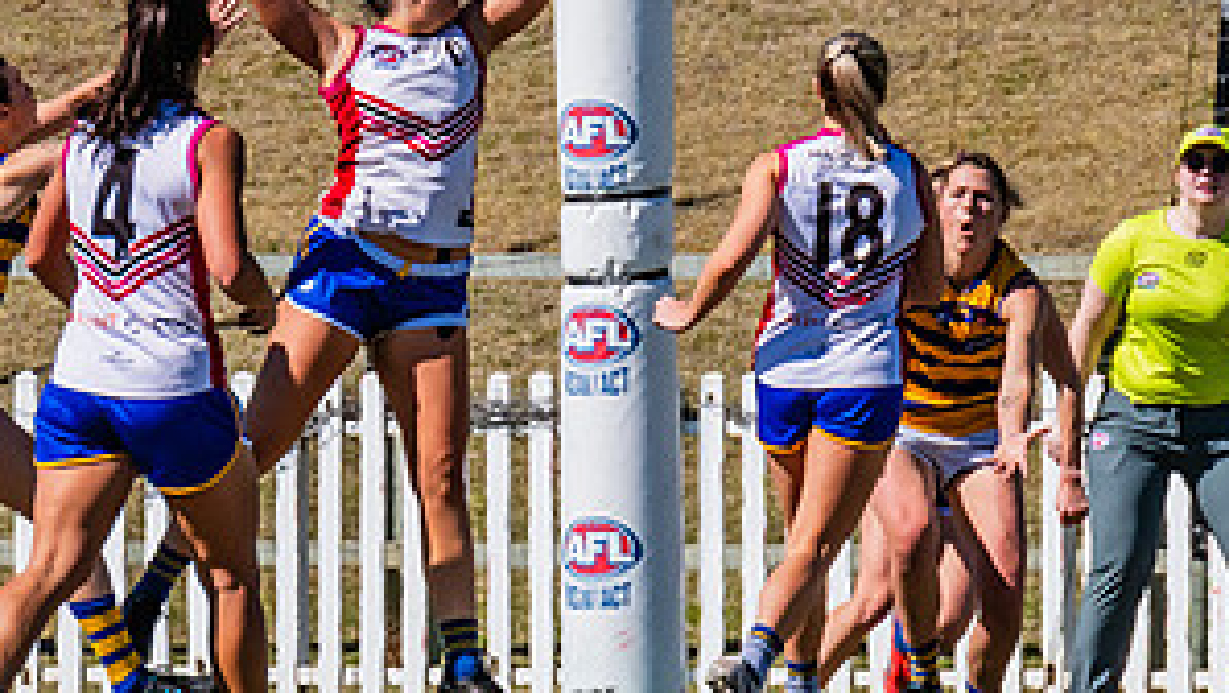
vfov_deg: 0.8
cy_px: 216
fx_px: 49006
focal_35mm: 1503
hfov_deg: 1.4
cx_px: 547
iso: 800
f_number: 13
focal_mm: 420
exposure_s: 1/1600
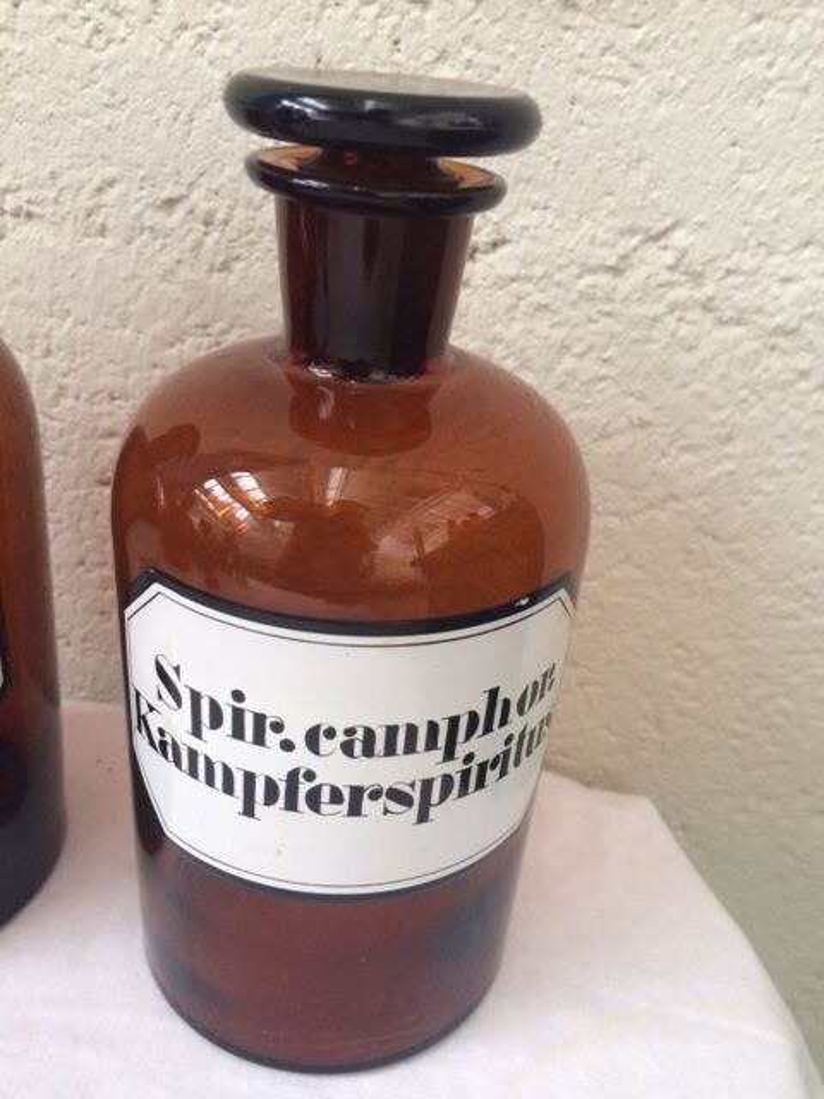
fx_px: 920
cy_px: 550
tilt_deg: -30.2
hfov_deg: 48.2
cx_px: 412
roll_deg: -5.6
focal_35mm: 29
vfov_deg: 61.7
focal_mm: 4.15
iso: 200
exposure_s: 1/33
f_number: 2.2
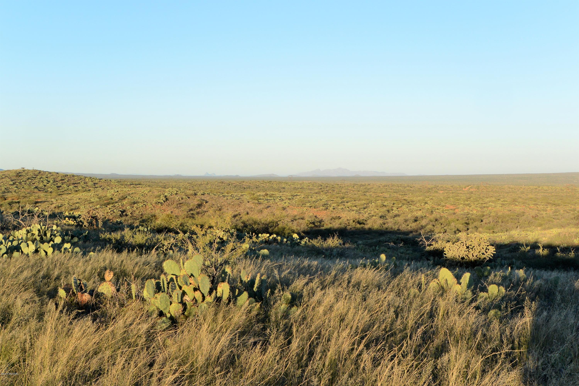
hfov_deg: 41.1
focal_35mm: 48
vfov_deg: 28.1
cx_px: 290
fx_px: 772
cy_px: 193
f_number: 11
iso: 160
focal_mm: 18.1
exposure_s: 1/80
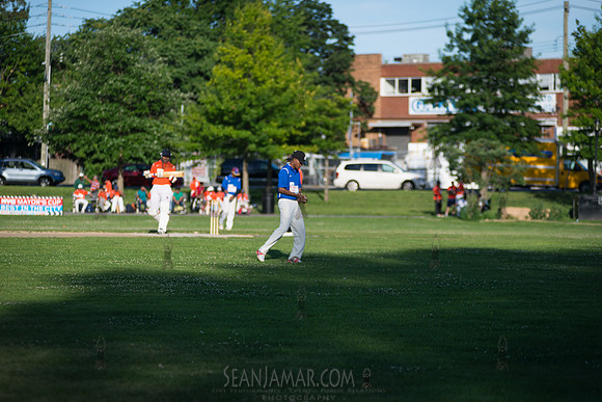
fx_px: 2091
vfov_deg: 11.0
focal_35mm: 125
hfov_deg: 16.4
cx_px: 301
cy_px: 201
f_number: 2.8
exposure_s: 1/3200
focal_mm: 125
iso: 200
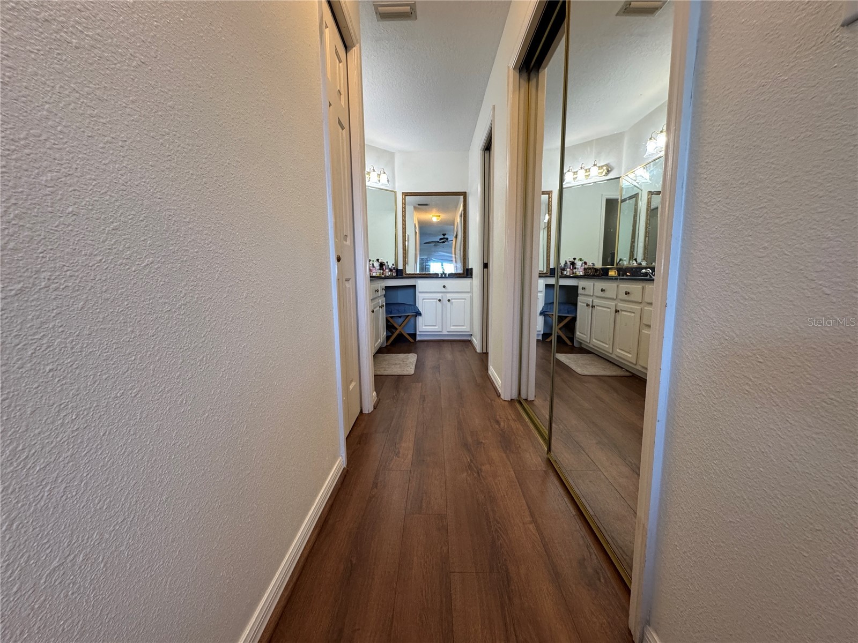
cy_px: 322
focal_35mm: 14
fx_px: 347
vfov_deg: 85.7
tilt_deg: -8.5
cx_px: 429
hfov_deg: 102.1
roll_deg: +0.1
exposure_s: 1/120
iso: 320
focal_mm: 2.22
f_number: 2.2
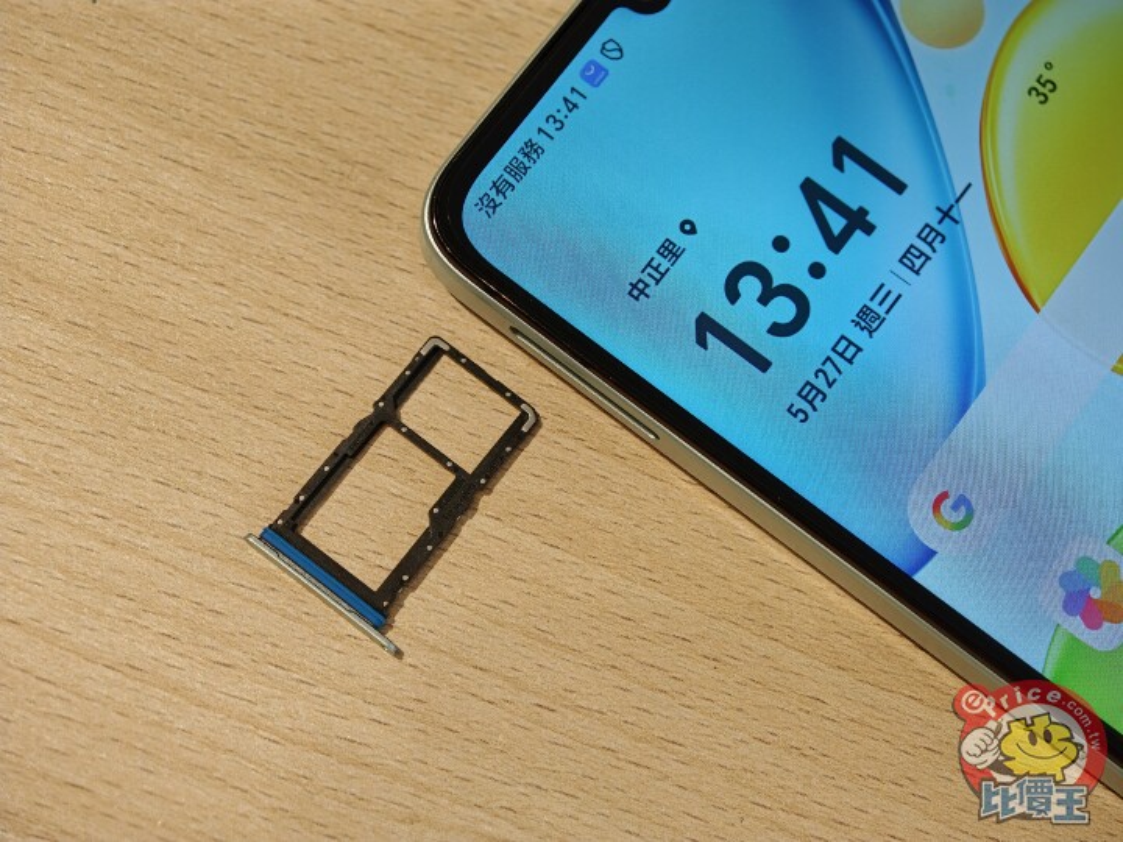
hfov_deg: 27.8
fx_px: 2271
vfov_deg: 21.0
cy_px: 421
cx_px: 562
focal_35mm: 70
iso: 200
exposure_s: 1/120
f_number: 2.2
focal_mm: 20.1
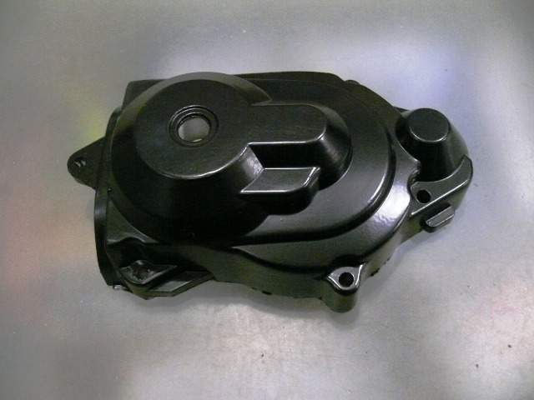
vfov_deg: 40.7
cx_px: 267
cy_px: 200
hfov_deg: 52.6
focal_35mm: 35
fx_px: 540
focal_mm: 7.4
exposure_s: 1/20
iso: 800
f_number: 2.8
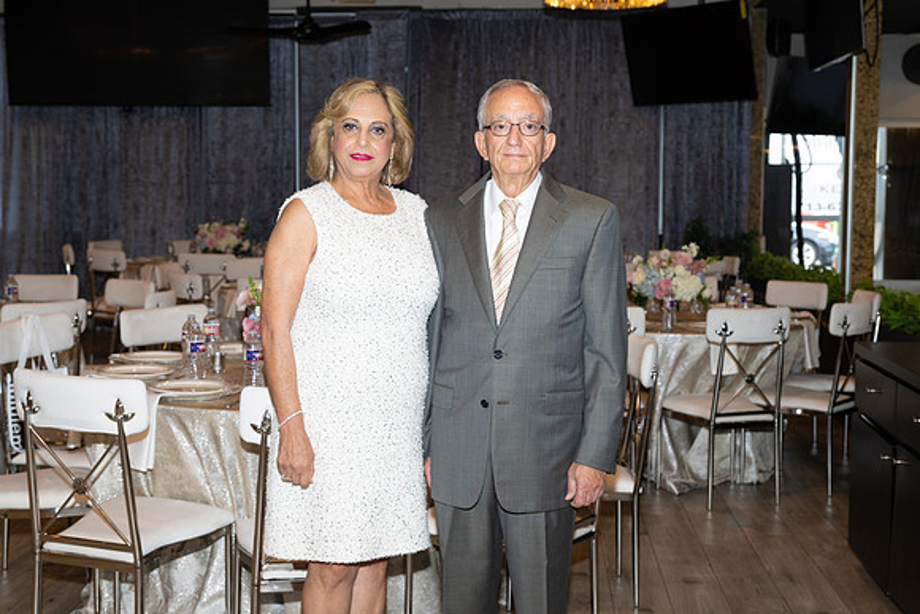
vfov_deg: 28.7
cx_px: 460
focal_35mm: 47
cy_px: 307
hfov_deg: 41.9
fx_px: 1201
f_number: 5.6
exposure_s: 1/80
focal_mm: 47
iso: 800
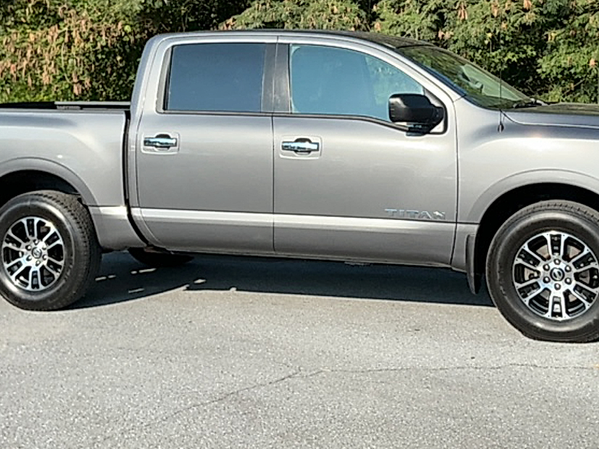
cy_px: 82
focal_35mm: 50
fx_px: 865
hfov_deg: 38.1
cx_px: 335
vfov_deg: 28.4
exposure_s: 1/1221
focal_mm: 3
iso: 25
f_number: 1.8
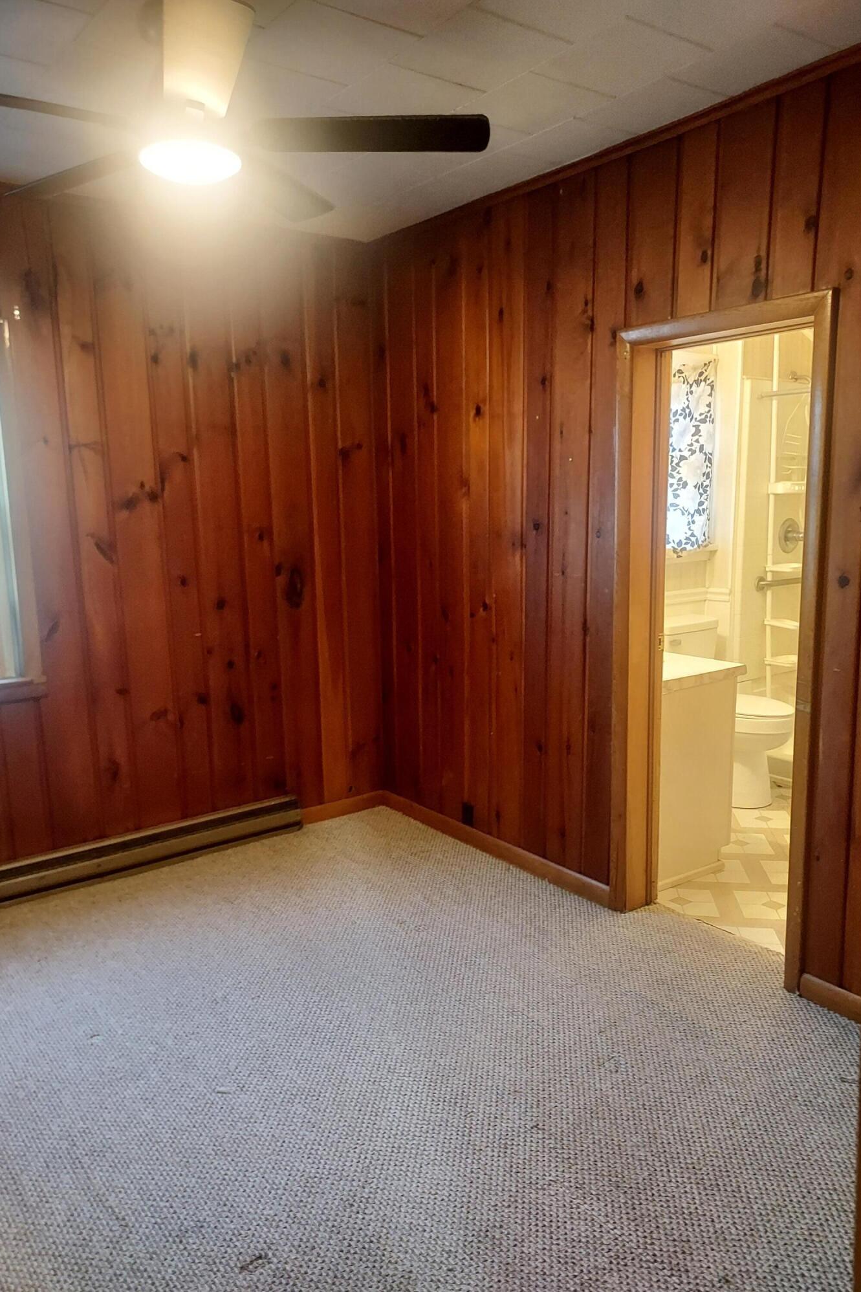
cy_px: 646
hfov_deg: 51.3
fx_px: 897
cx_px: 423
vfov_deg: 71.5
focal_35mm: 25
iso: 500
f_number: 1.8
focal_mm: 4.6
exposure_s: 1/24
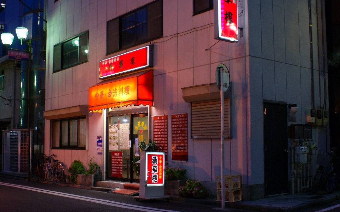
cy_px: 110
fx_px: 287
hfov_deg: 61.2
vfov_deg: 40.6
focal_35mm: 31
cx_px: 171
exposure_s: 1/15
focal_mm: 20
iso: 400
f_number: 4
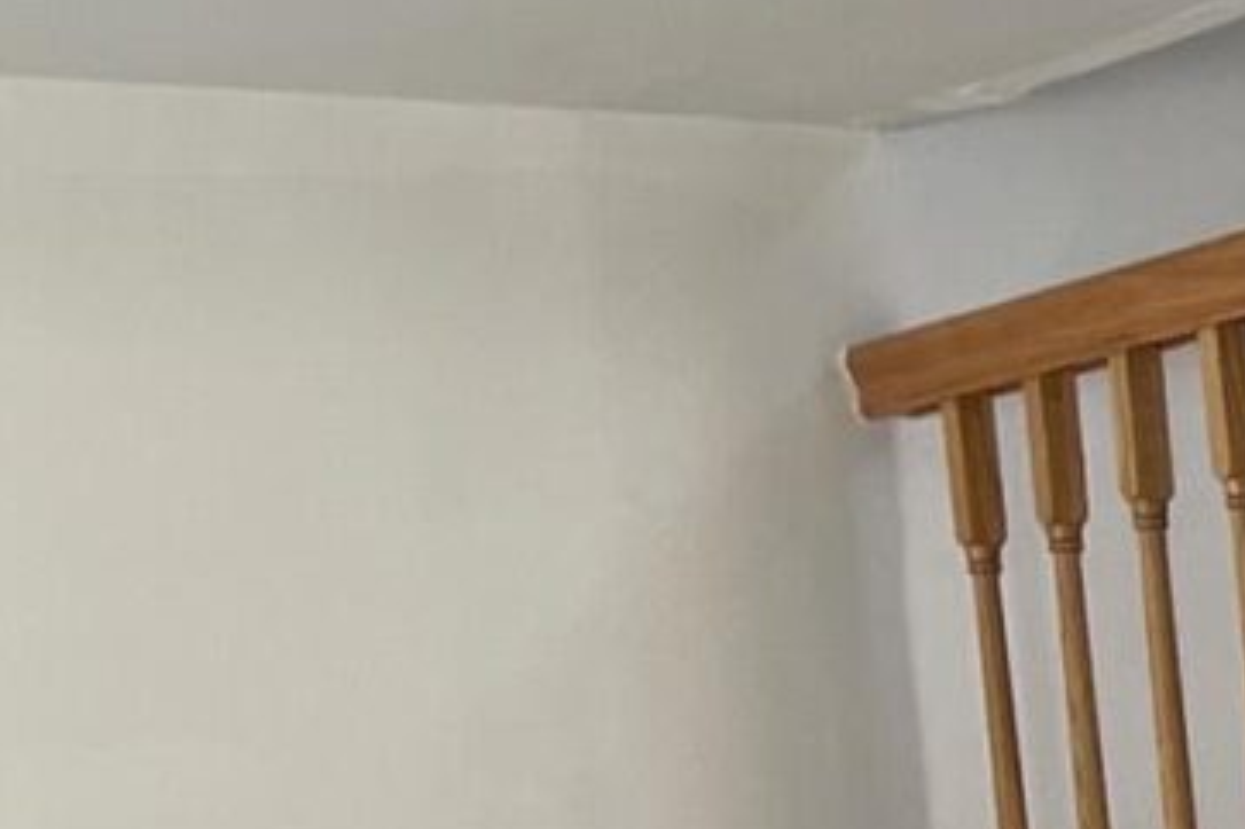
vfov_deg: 7.2
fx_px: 6360
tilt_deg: -6.4
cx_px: 3787
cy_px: 1734
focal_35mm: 184
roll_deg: +3.9
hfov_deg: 9.0
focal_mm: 5.1
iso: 100
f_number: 1.6
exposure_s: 1/121
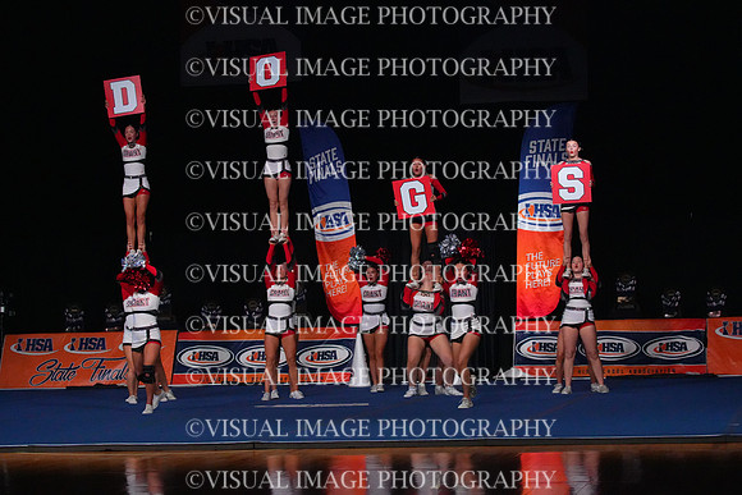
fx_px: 2165
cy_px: 248
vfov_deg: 13.0
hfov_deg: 19.5
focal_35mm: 105
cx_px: 371
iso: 16000
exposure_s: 1/1250
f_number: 5.6
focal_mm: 105
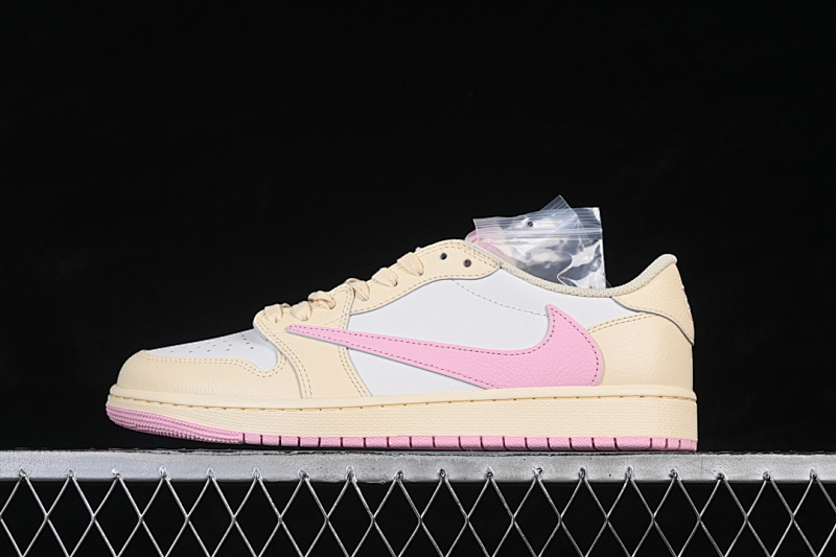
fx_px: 1741
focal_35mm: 75
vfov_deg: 18.2
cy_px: 278
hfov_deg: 27.0
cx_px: 418
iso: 160
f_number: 8
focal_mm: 50
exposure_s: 1/80
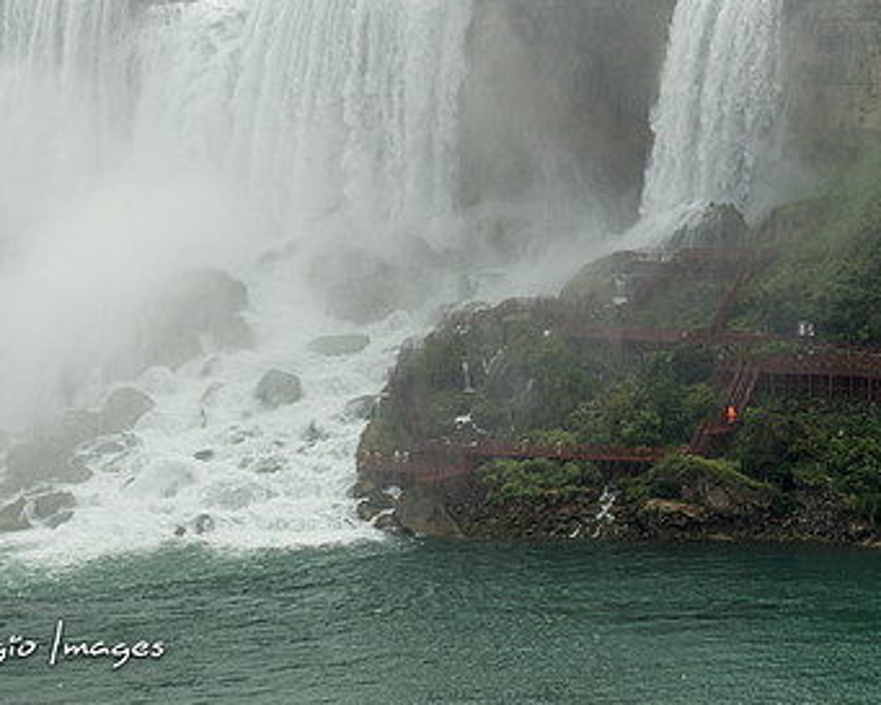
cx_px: 493
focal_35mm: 163
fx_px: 4251
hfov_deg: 11.8
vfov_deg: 9.5
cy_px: 327
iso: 400
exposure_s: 1/1000
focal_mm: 68
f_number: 5.6
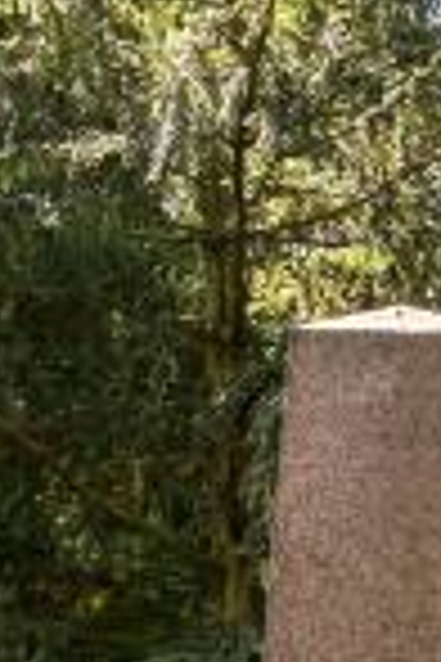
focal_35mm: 238
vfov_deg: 8.4
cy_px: 1148
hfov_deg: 5.8
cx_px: 382
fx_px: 4373
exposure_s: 1/320
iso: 800
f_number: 5
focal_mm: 23.4
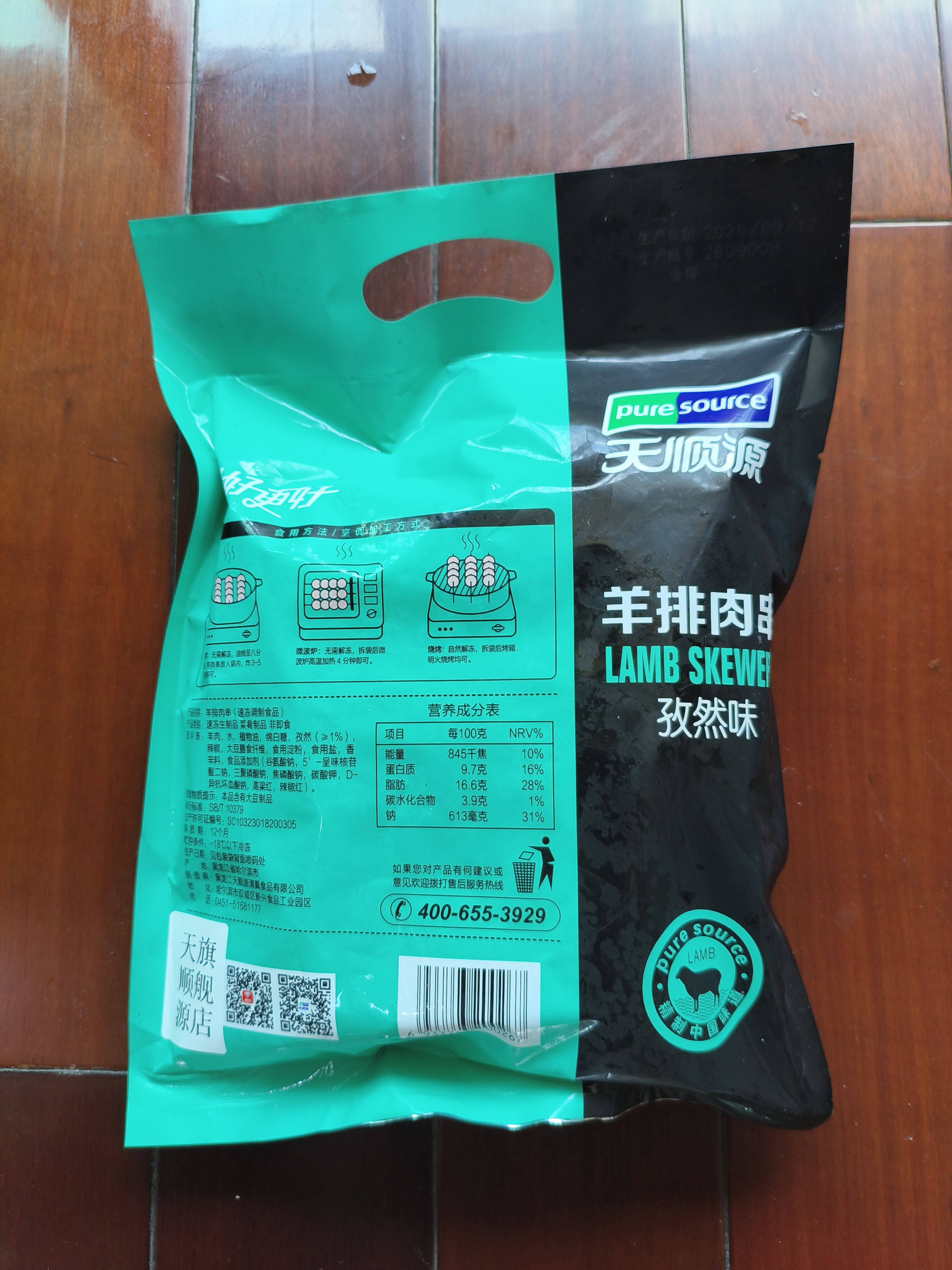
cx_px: 476
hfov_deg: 53.1
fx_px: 953
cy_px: 635
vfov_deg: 67.3
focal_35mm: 26
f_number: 1.5
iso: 100
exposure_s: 1/100
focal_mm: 4.94
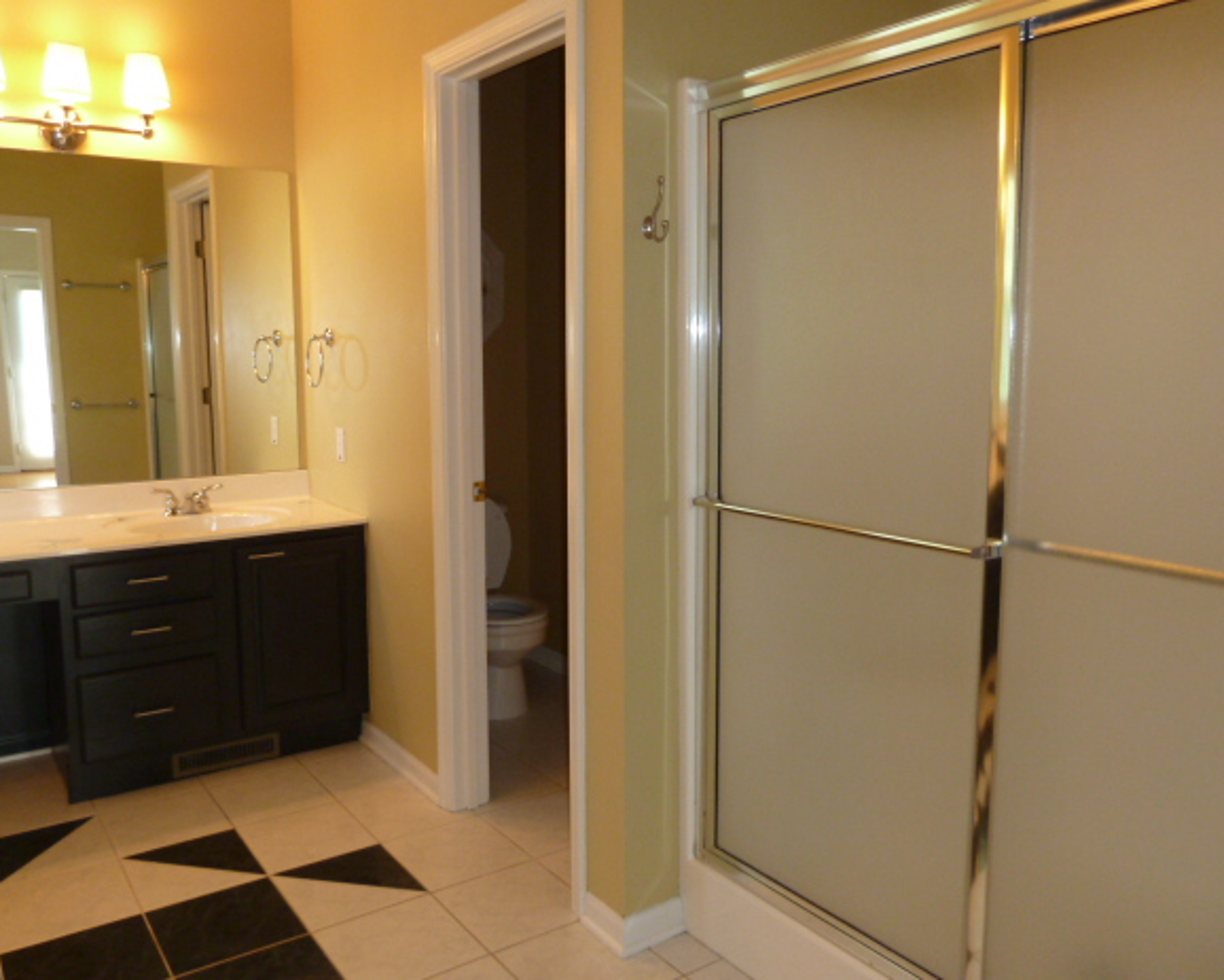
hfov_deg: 64.0
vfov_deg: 53.2
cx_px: 578
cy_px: 474
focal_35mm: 27
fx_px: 979
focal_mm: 4.1
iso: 200
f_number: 3.3
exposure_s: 1/30
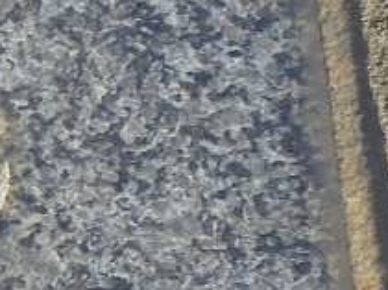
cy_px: 236
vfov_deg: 2.5
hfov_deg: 3.3
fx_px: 6594
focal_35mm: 589
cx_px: -711
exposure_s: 1/100
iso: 64
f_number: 4
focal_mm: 18.3
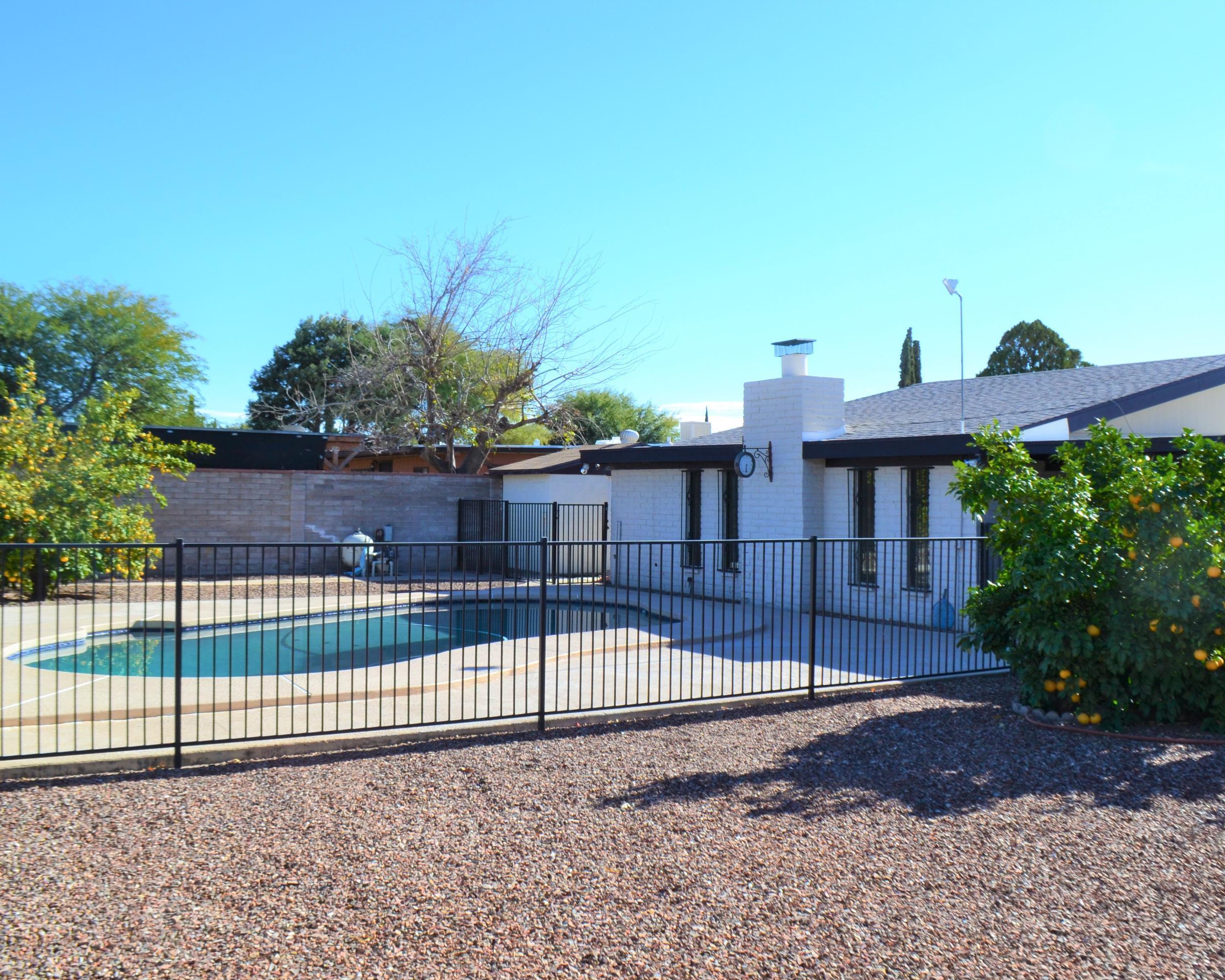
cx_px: 640
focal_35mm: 31
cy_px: 497
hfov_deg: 57.2
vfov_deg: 47.1
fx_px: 1124
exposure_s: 1/320
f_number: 11
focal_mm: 18
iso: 400
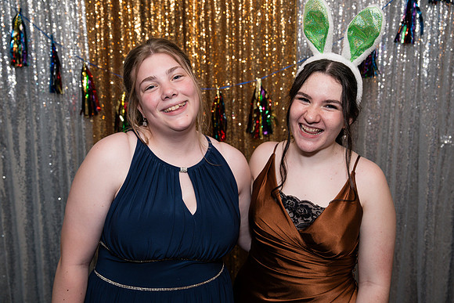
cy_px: 152
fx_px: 479
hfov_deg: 50.7
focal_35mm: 38
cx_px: 227
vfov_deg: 35.1
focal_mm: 38
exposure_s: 1/250
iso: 400
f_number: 4
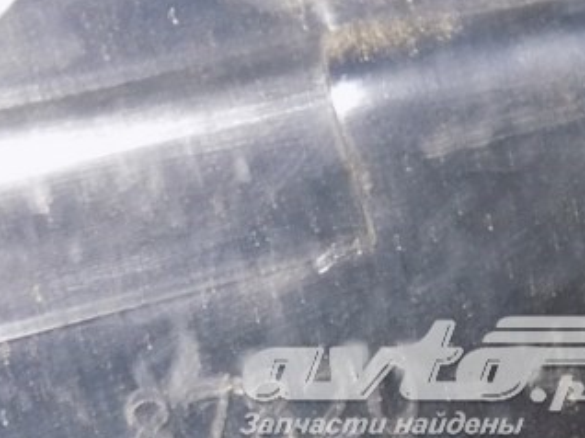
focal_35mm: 157
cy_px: 372
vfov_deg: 9.4
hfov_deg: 12.5
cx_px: 451
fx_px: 2651
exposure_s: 1/5
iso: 400
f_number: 4.3
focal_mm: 13.9
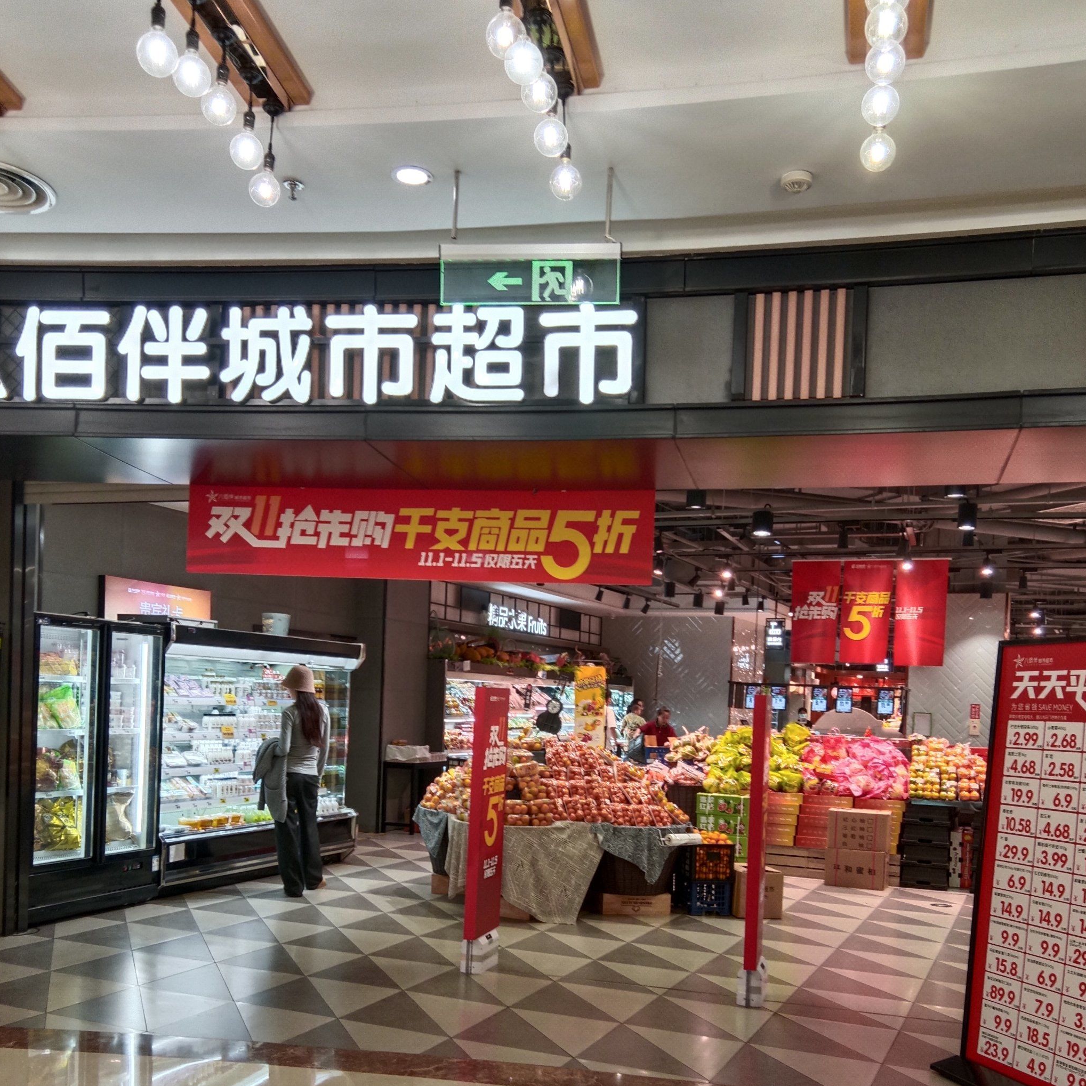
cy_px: 719
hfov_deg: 51.1
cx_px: 543
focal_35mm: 32
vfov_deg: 50.2
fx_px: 1136
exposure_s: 1/33.3
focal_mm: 3.66
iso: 152
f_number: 2.2
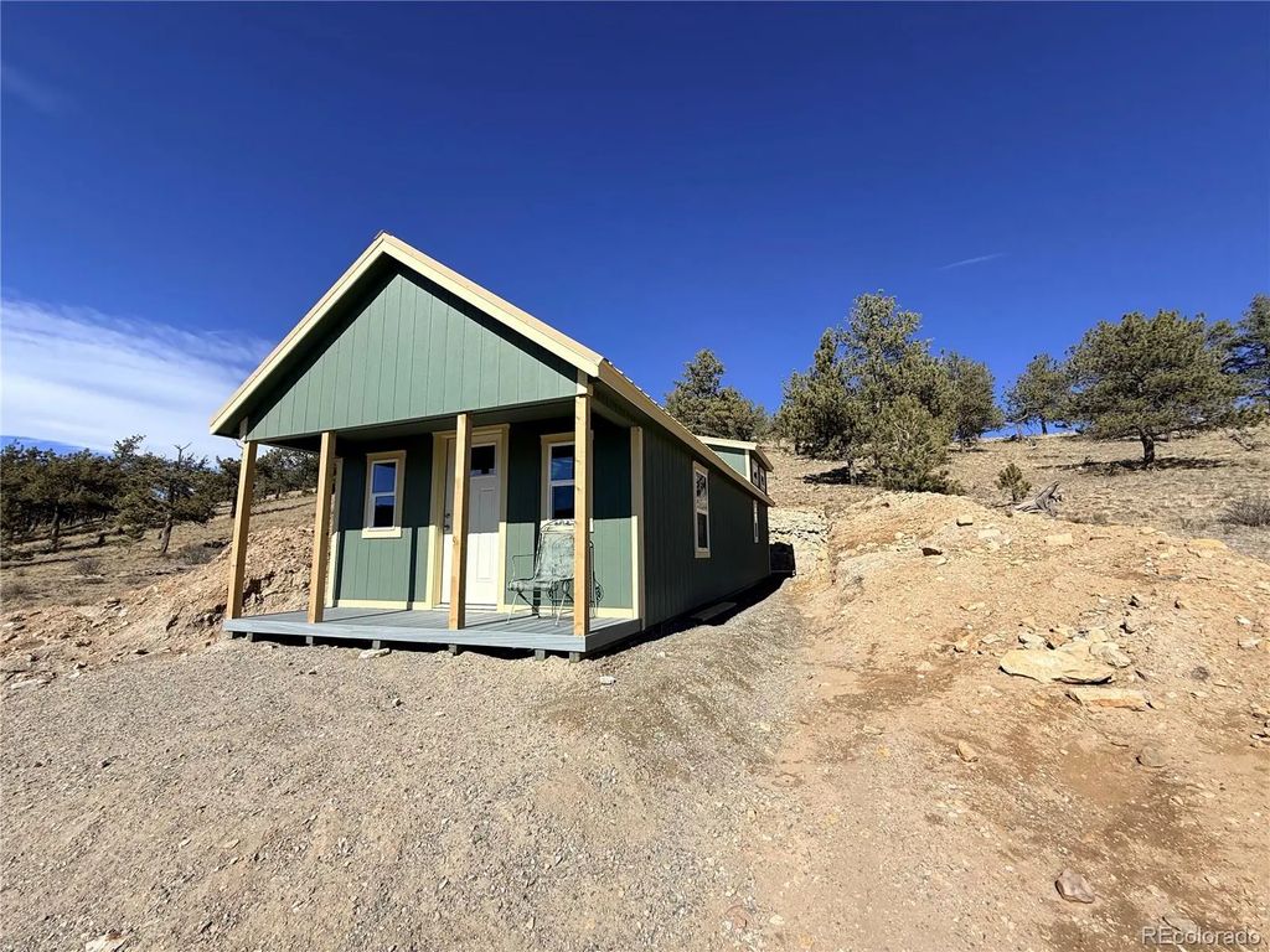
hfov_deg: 102.1
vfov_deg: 85.7
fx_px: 514
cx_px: 635
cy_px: 476
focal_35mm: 14
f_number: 2.2
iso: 50
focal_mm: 2.22
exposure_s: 1/2841
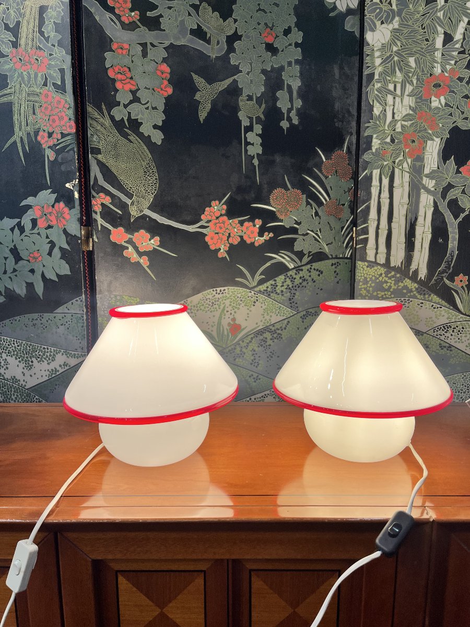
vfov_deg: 67.3
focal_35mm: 26
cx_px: 235
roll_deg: +0.4
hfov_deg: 53.1
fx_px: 471
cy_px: 314
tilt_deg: -8.6
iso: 40
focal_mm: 5.1
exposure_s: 1/100
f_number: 1.6
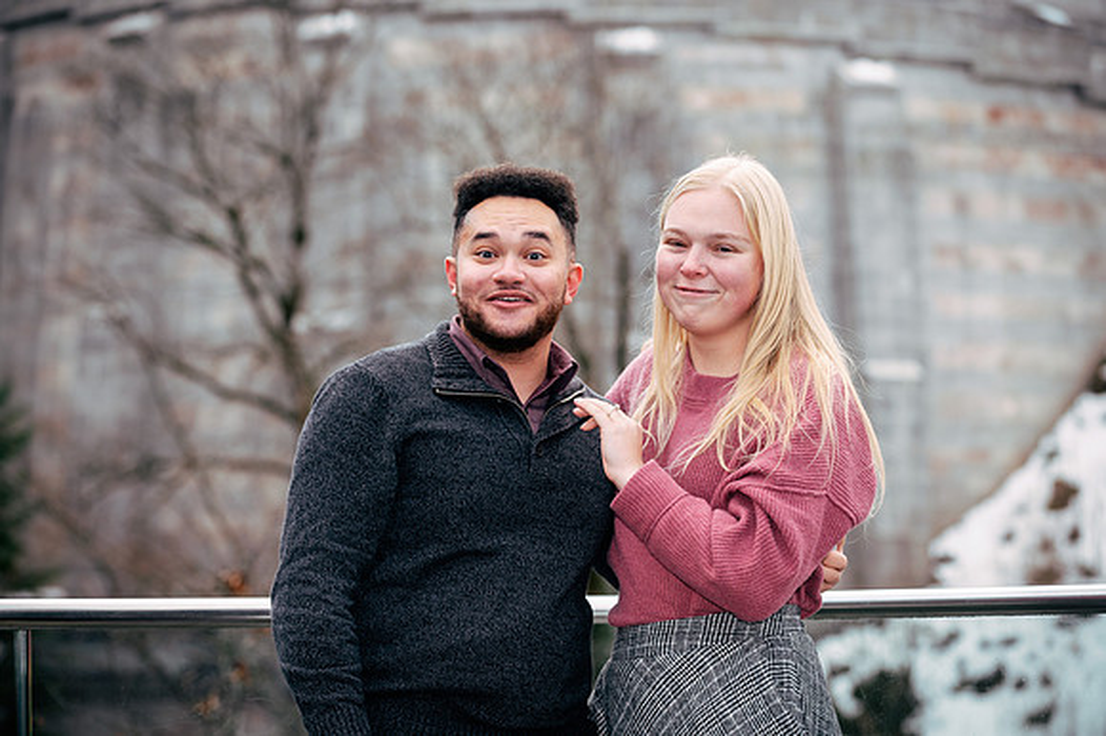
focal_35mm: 110
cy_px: 368
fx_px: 3377
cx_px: 553
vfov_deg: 12.4
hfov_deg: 18.6
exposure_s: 1/400
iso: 250
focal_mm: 110
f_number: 5
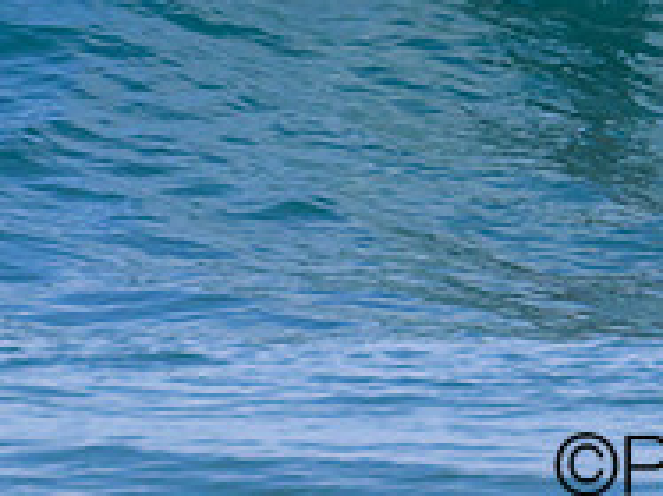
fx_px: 62533
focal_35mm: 3267
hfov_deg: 0.6
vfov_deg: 0.5
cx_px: 738
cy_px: -141
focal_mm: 800
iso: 800
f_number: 11
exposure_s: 1/2000
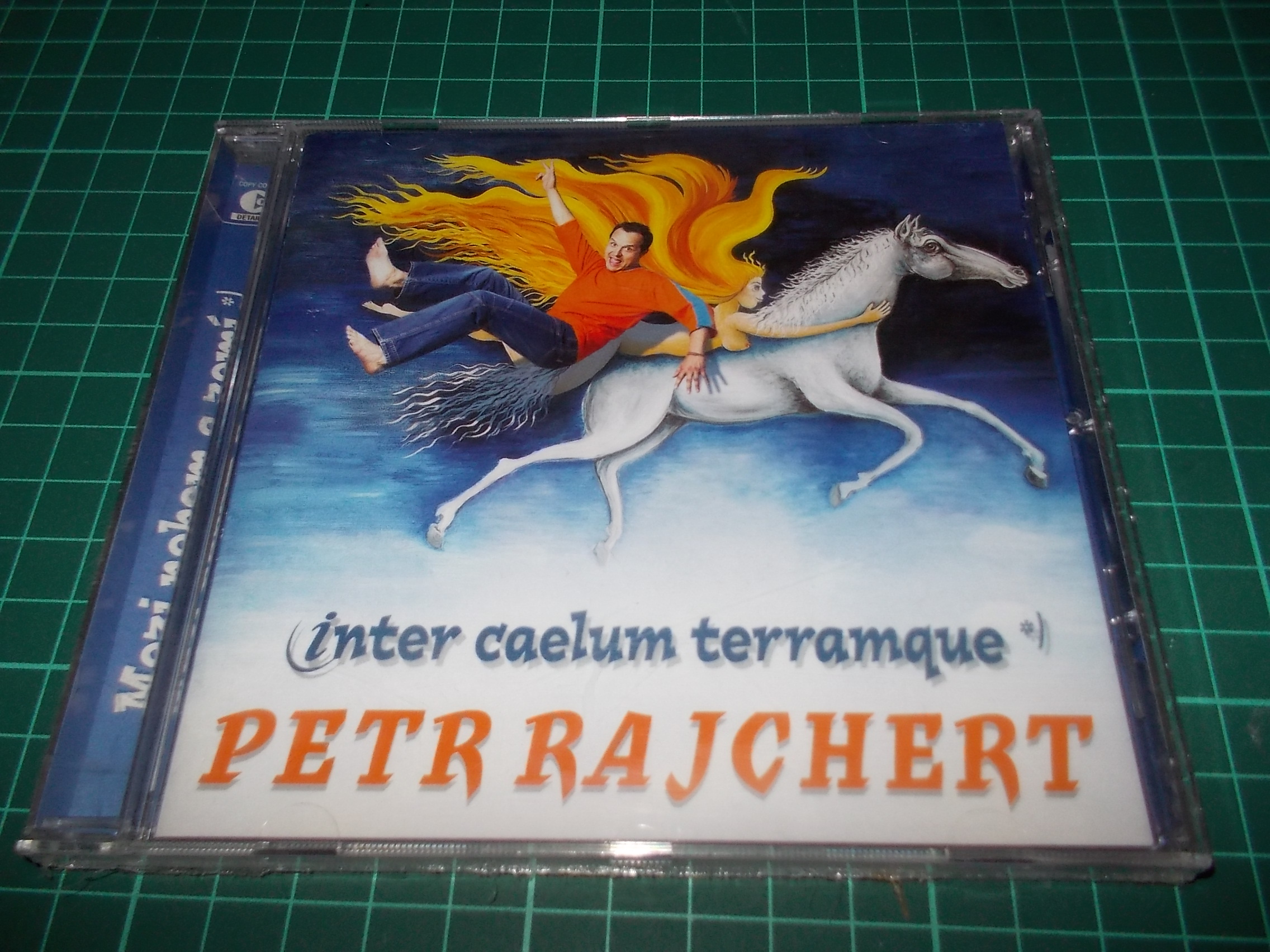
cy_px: 476
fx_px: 1064
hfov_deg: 61.7
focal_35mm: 29
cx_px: 635
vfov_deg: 48.2
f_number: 3.3
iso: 200
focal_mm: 4.1
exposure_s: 1/30
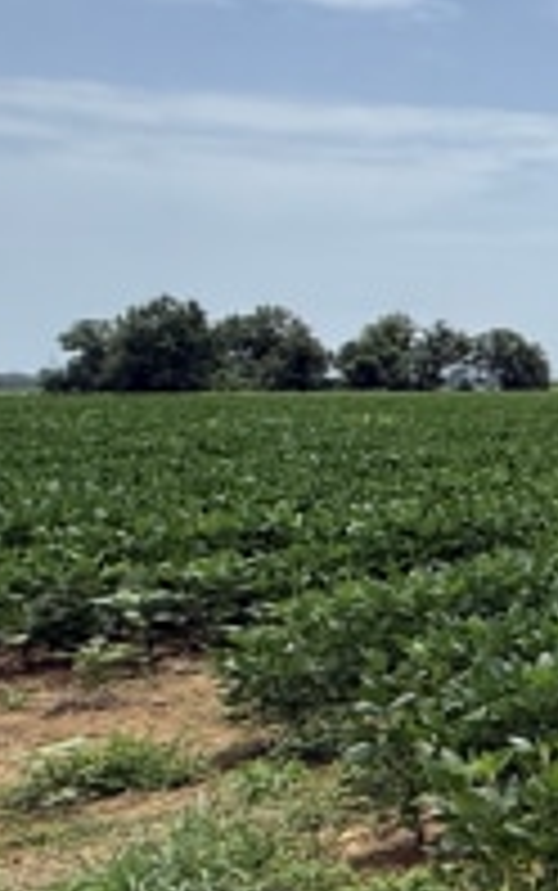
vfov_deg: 41.7
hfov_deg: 14.8
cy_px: 500
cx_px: 1368
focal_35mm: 48
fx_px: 1166
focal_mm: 2.22
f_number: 2.2
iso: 50
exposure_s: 1/2976
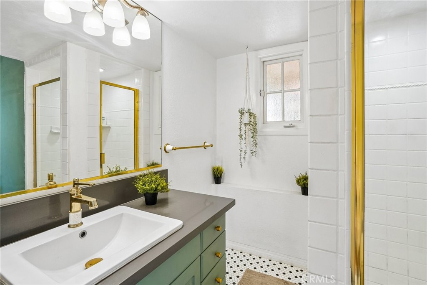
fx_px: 190
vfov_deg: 73.7
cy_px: 142
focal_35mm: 16
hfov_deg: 96.8
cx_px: 214
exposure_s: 1/30
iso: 400
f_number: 8
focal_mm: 16
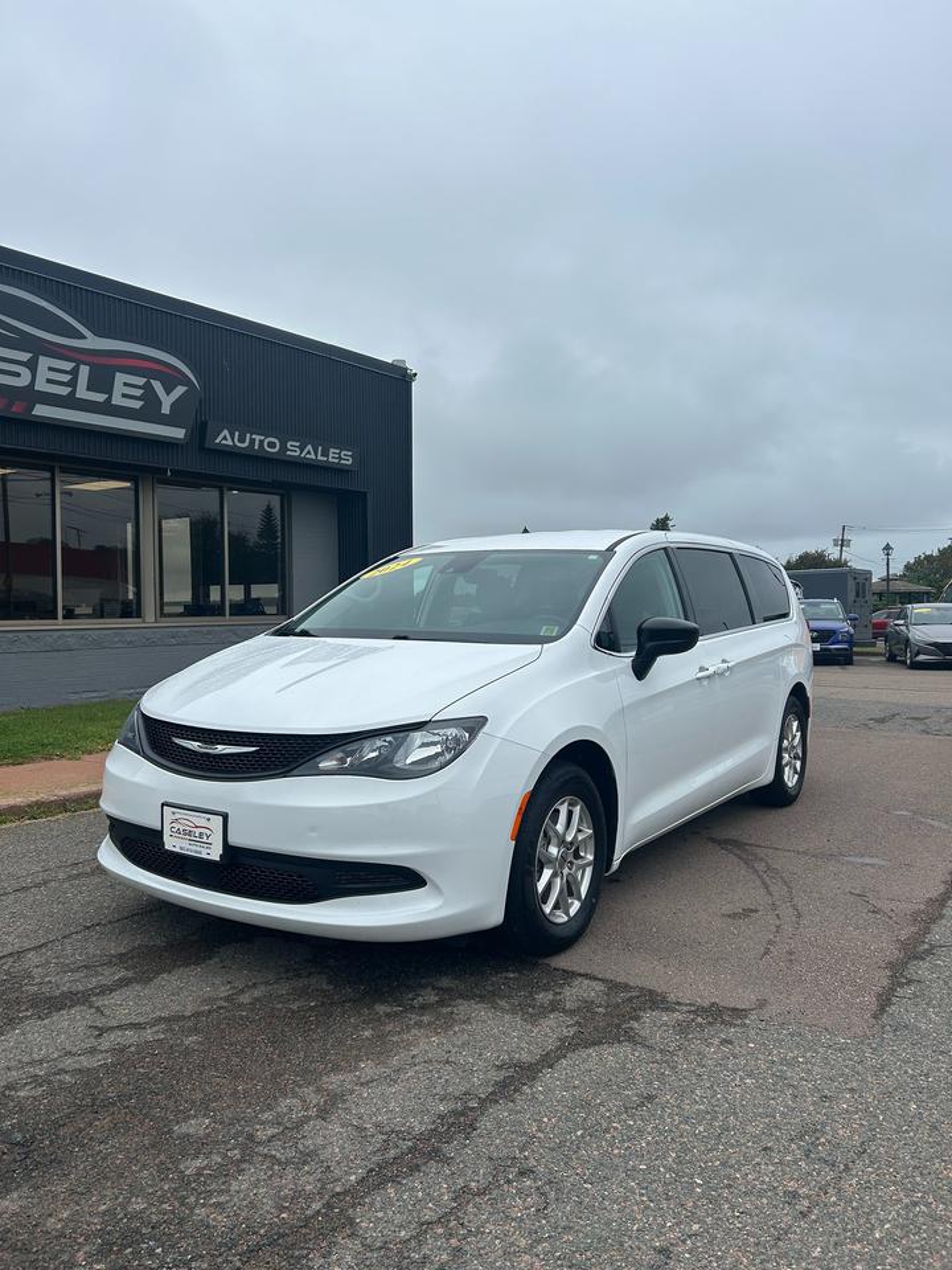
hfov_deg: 53.1
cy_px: 635
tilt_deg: -1.4
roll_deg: +0.2
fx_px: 953
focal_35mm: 26
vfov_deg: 67.3
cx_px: 476
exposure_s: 1/2915
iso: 50
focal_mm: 5.7
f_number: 1.5
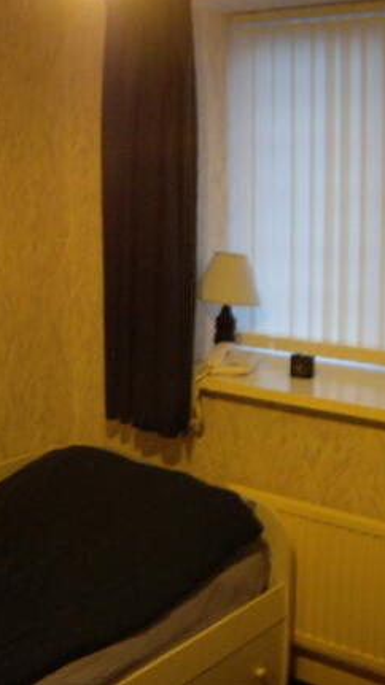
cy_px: 339
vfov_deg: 37.2
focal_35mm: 56
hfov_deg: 21.4
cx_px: 150
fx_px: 1018
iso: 200
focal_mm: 6.2
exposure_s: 1/8
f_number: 2.7
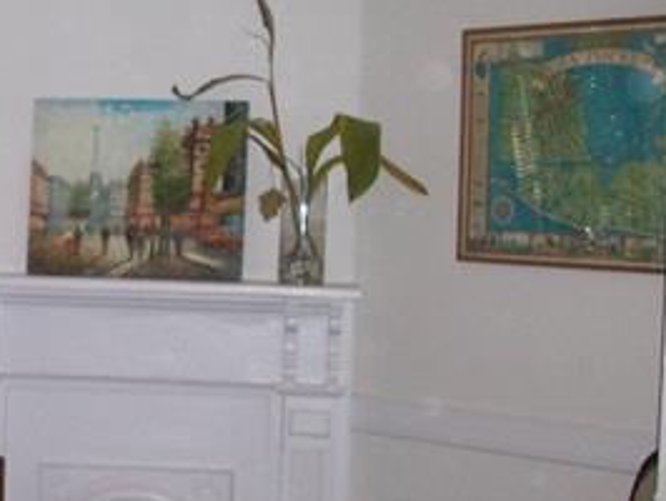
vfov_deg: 16.5
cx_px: -110
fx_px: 1714
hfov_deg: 20.7
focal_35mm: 89
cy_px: 376
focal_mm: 6.2
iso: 160
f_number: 2.8
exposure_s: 1/64
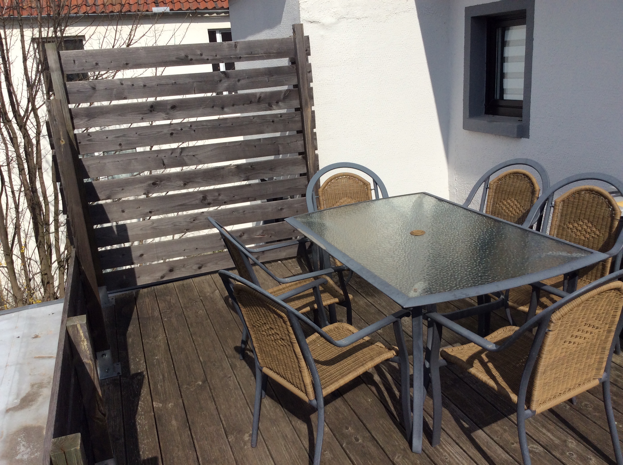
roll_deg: +4.4
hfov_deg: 56.9
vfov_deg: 44.1
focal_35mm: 32
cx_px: 312
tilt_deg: -18.3
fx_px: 575
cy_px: 232
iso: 32
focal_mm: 3.3
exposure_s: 1/3012
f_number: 2.4
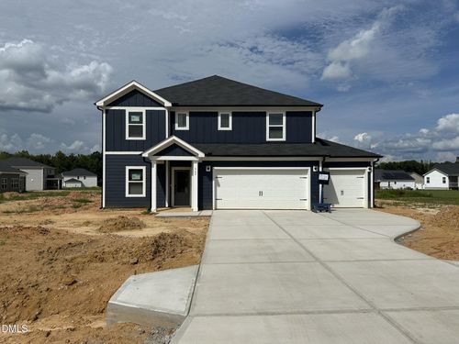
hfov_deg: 71.6
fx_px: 318
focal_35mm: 24
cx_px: 230
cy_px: 172
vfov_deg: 56.8
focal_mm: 6.86
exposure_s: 1/15625
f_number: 1.78
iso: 80
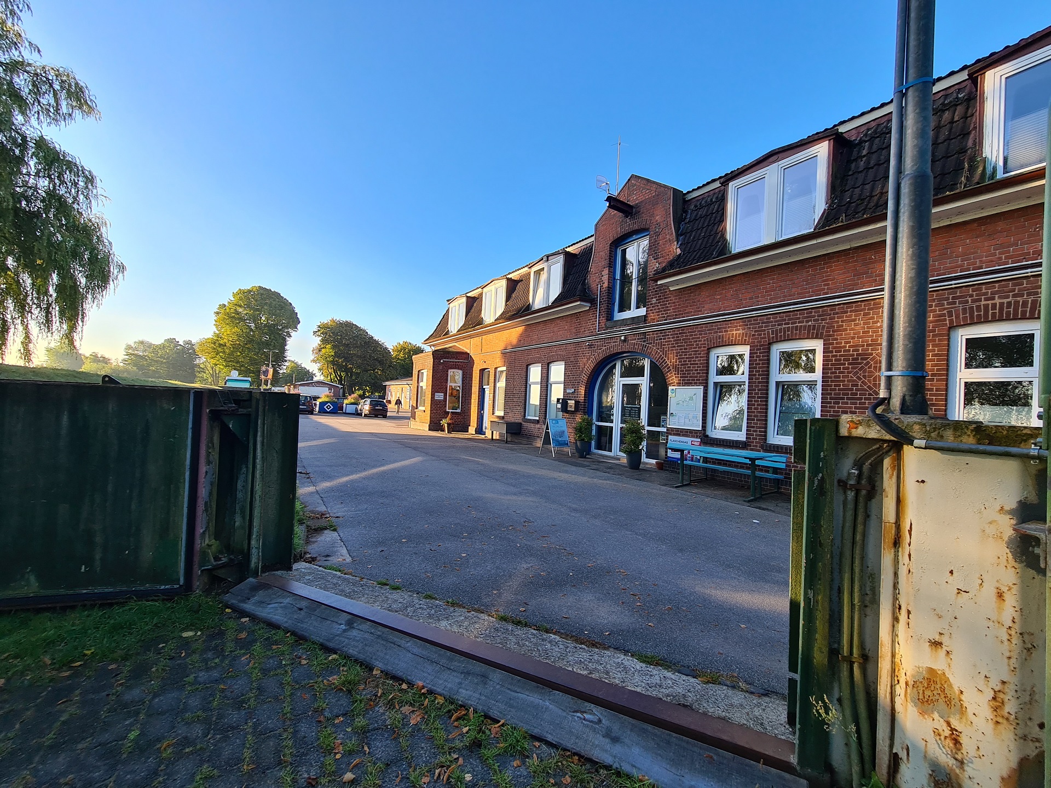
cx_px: 526
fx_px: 395
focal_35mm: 13
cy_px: 394
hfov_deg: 106.2
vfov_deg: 89.9
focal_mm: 2.2
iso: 50
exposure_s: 1/367
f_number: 2.2
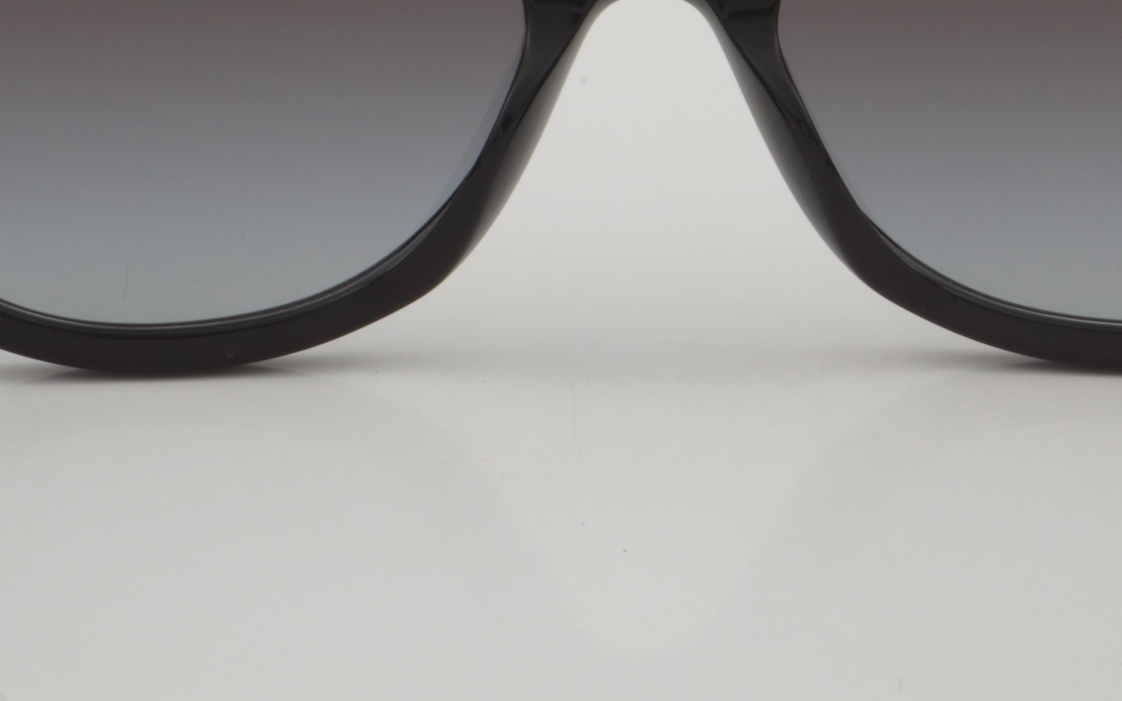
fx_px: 4342
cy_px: 26
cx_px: 650
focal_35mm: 142
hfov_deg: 14.7
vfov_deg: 9.2
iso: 100
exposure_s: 1/3
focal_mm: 50
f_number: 32
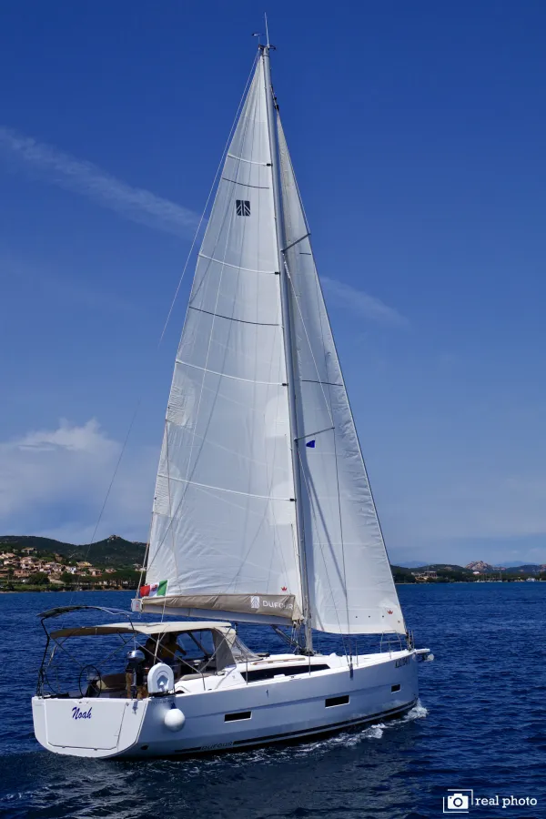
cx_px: 273
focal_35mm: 45
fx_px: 1024
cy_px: 410
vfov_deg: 43.6
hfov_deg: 29.9
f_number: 13
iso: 200
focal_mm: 30
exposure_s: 1/800
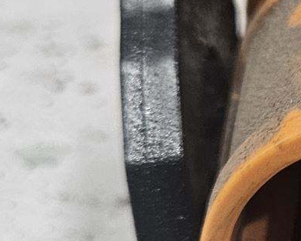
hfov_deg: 14.8
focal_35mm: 117
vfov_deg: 13.1
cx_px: 499
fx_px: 1042
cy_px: 206
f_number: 1.8
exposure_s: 1/100
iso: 250
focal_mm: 5.4
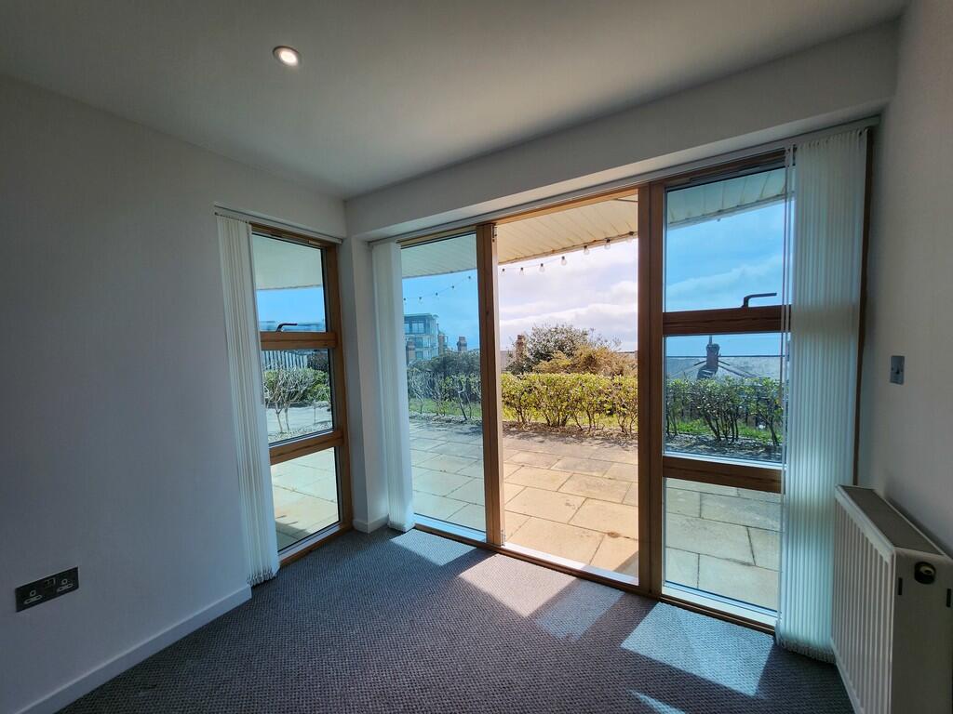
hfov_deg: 106.2
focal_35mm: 13
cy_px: 357
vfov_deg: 89.9
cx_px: 476
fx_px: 358
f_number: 2.2
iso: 32
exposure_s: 1/634
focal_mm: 1.74
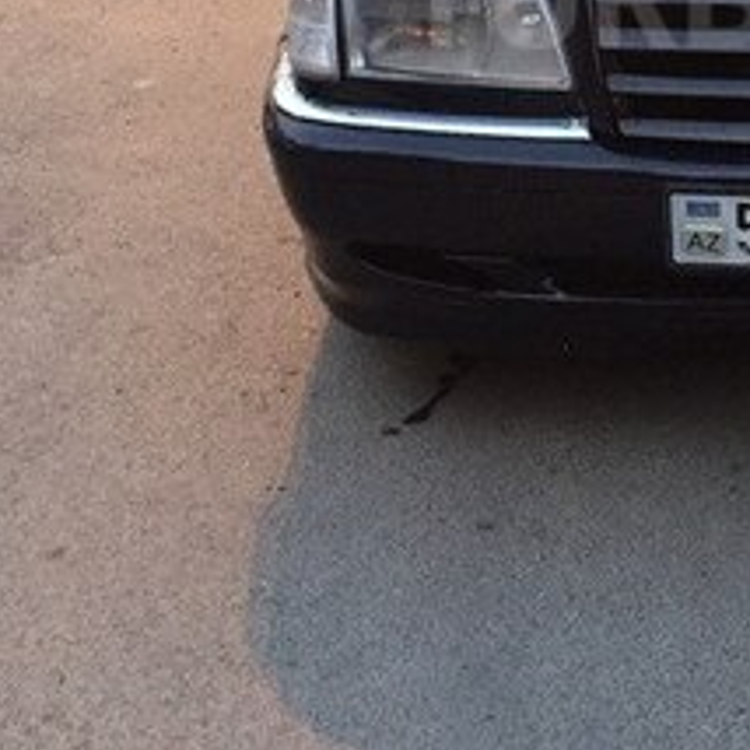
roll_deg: -0.2
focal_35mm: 79
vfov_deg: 21.2
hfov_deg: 21.1
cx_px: 761
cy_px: -5
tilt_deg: -15.6
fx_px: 1936
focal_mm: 4.15
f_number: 2.2
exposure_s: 1/33
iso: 250
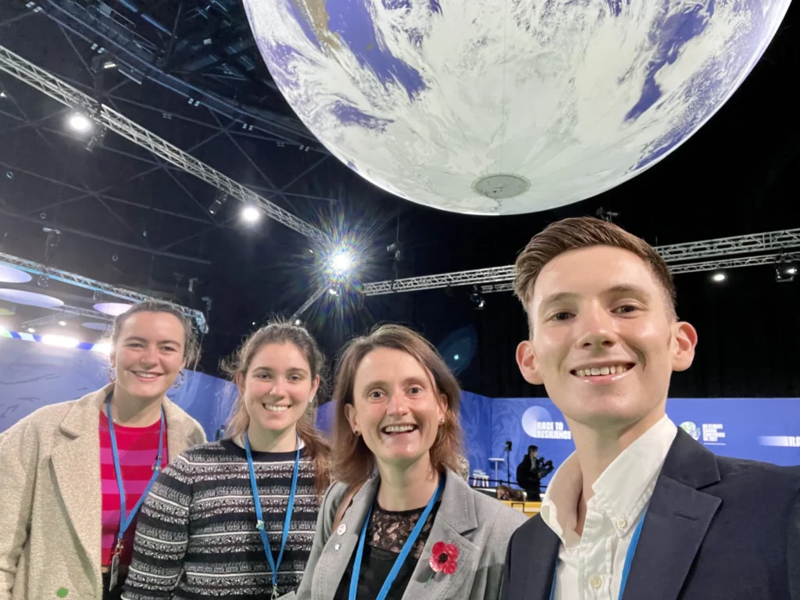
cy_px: 300
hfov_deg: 73.9
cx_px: 400
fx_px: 532
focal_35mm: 23
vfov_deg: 58.9
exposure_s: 1/38
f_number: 2.2
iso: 400
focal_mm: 2.71
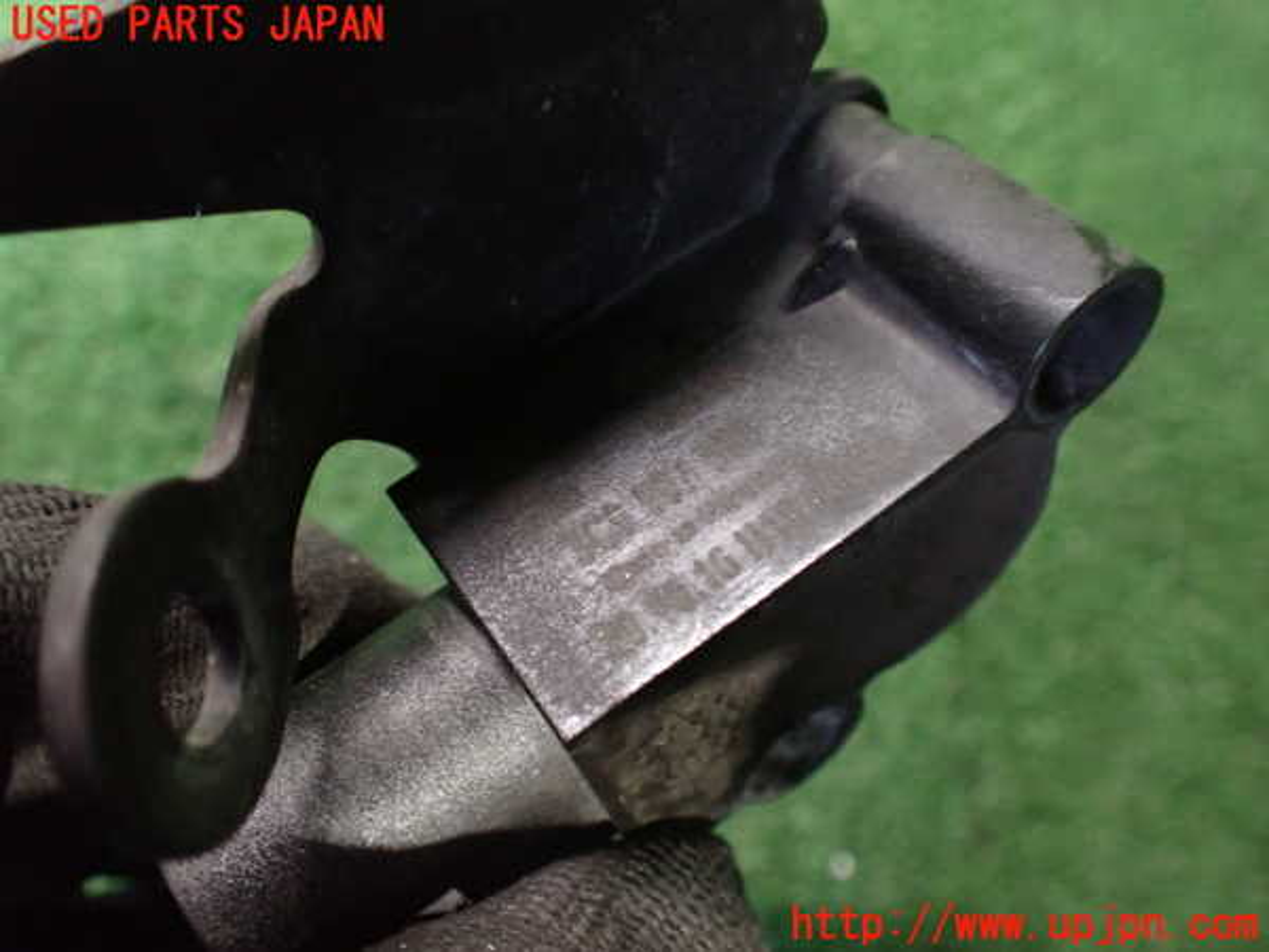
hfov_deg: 60.0
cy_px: 476
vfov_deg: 46.8
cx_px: 634
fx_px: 1100
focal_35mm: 30
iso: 1000
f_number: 2.3
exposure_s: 1/30
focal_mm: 5.4
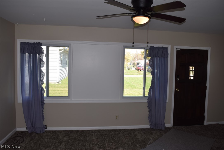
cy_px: 75
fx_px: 168
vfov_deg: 47.9
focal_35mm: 27
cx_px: 112
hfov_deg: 67.4
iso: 160
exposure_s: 1/125
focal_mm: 18
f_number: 5.6
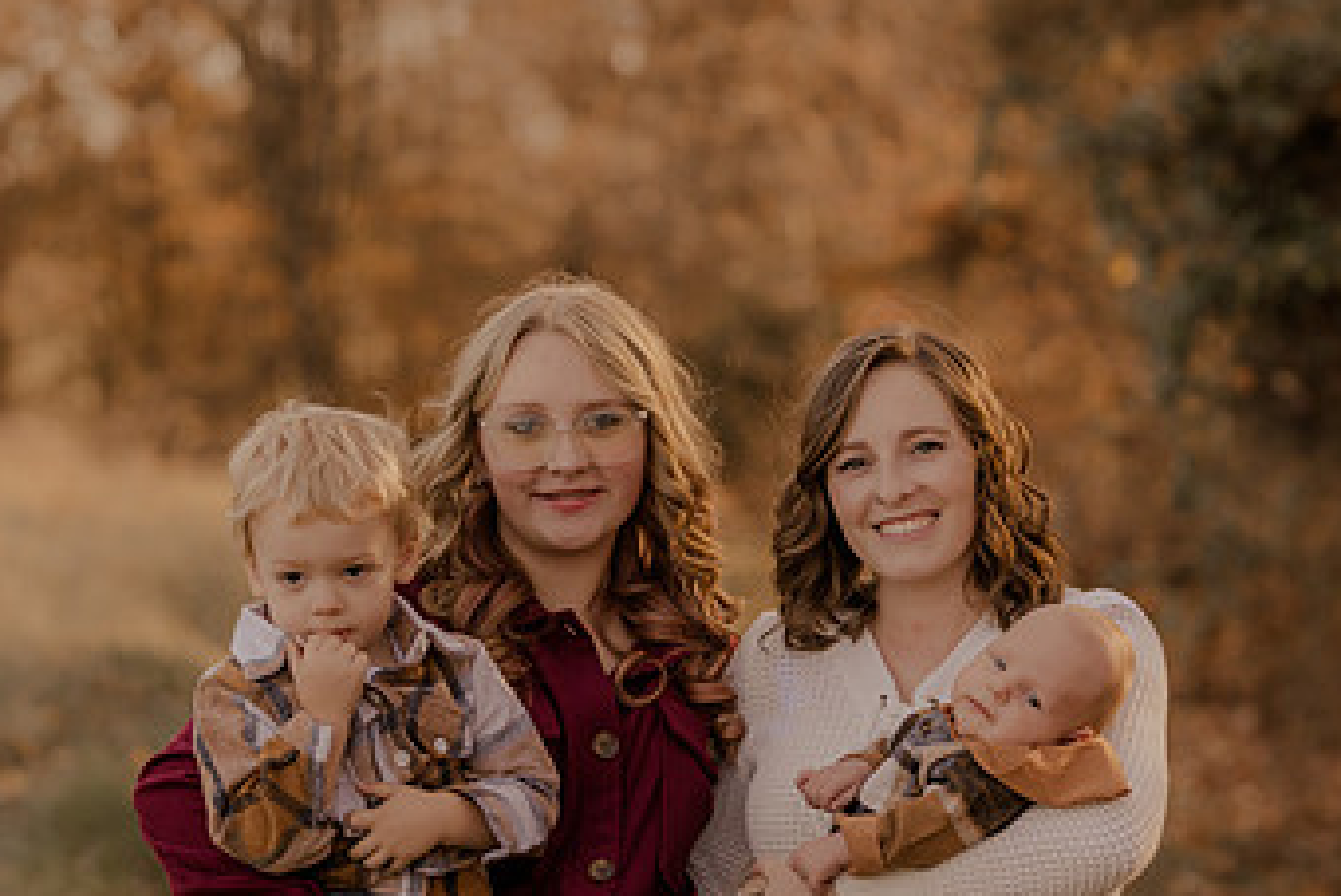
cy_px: 752
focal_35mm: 145
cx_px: 603
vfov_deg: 9.4
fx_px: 5403
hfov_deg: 14.1
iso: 200
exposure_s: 1/400
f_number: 2.8
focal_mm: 85
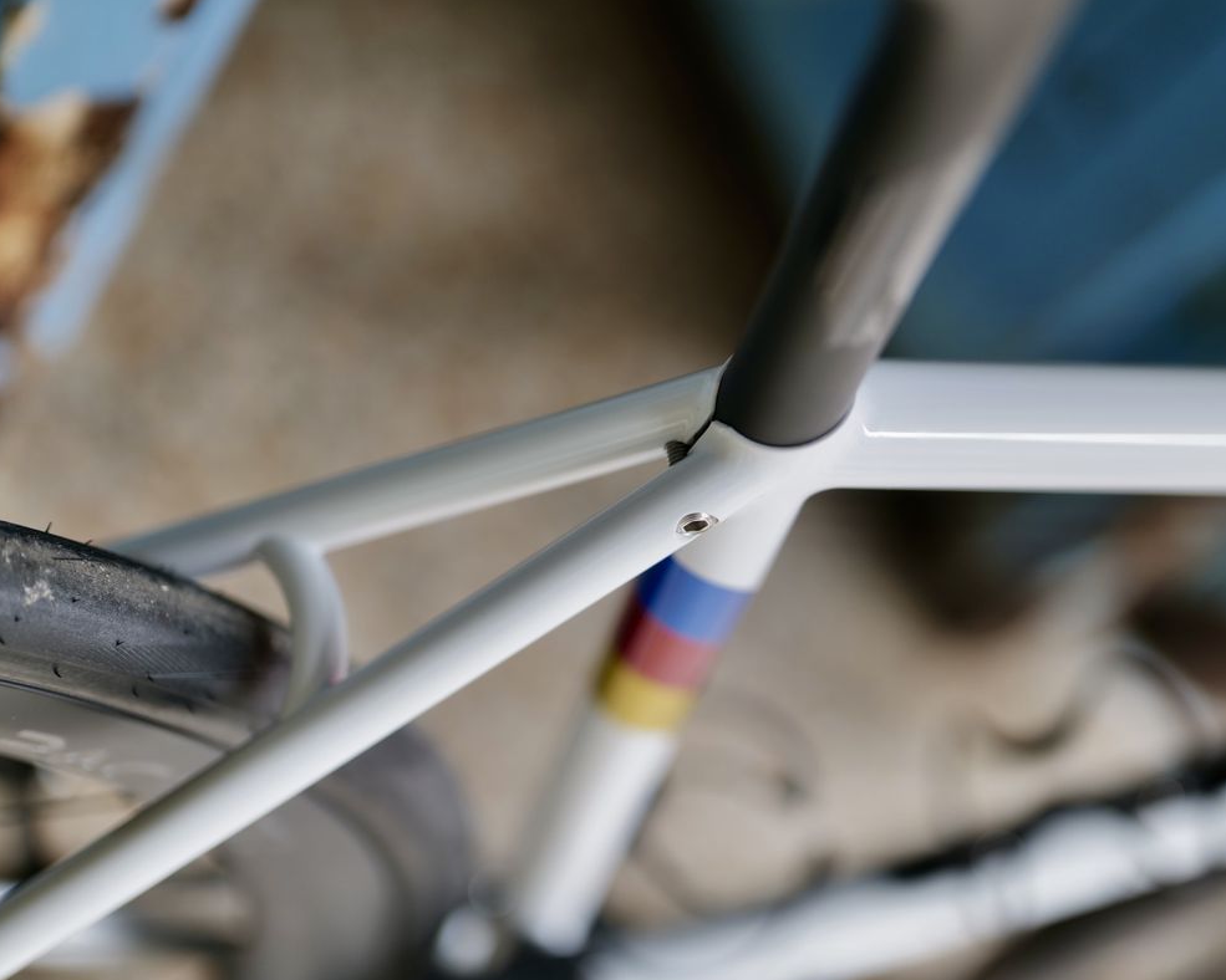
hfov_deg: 30.9
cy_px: 466
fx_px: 2213
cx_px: 707
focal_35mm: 61
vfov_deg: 25.0
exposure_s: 1/125
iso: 160
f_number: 1.4
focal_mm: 50
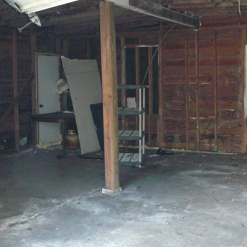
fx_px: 428
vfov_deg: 32.1
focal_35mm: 53
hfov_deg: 32.2
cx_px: 115
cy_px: 97
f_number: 2.8
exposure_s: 1/30
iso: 400
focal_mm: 5.2
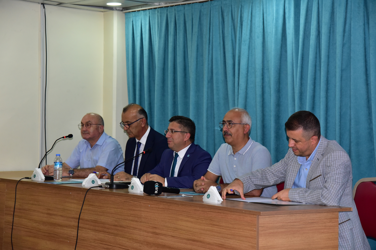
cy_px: 125
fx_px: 815
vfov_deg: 17.5
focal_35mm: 78
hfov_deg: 26.0
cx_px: 188
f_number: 6.3
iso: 3200
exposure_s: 1/200
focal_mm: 78
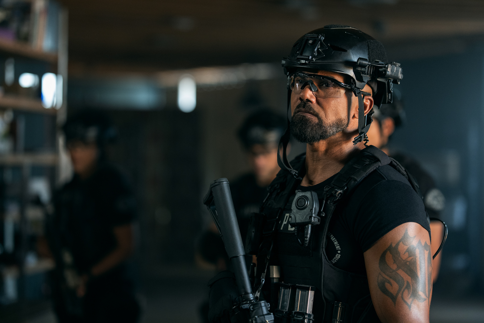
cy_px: 162
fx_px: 1143
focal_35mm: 85
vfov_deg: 16.1
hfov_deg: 23.9
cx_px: 242
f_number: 1.8
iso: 2500
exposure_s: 1/200
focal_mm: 85
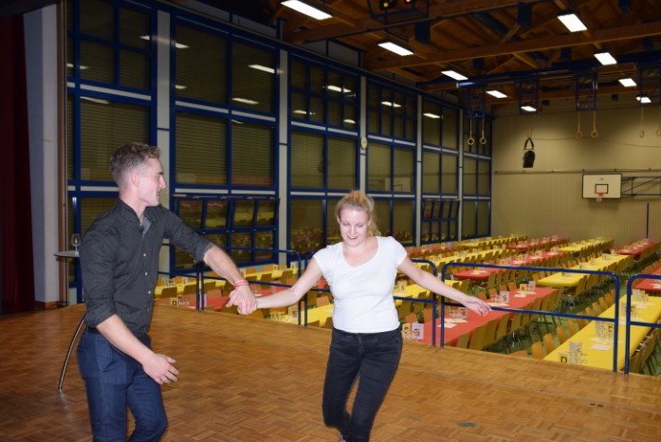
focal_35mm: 34
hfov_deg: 55.8
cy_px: 216
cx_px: 337
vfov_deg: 39.0
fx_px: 625
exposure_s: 1/60
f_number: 4
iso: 800
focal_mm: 22
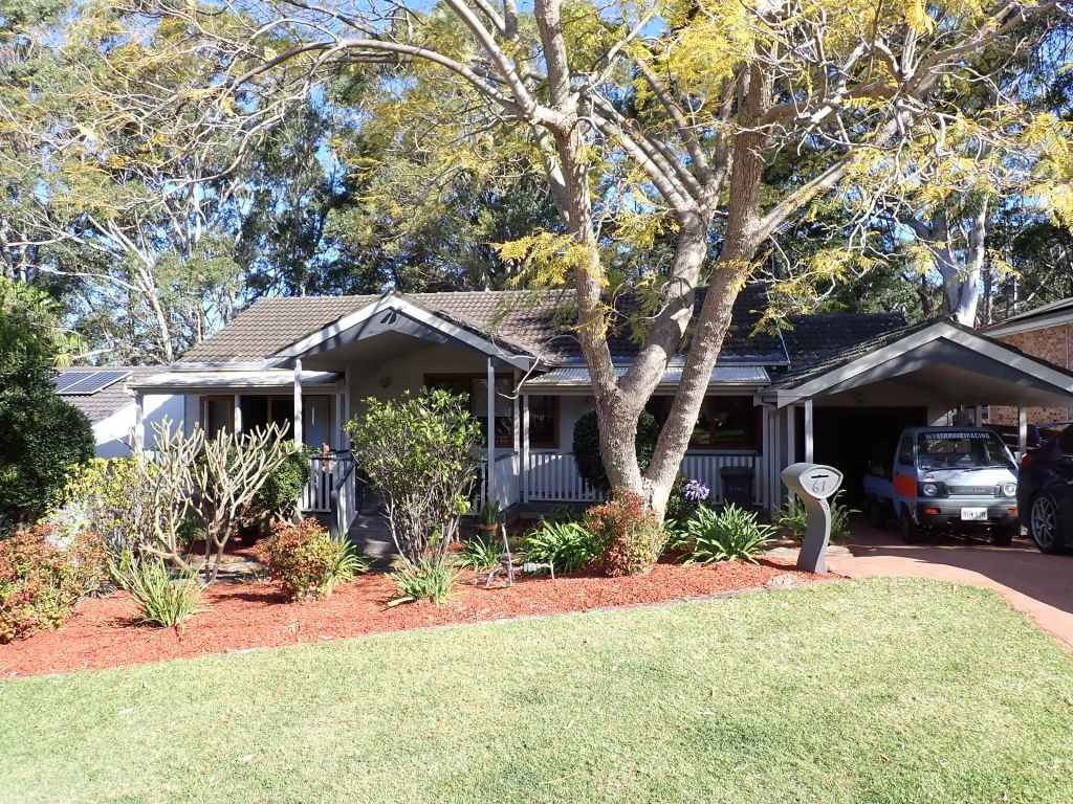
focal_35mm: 25
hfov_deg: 69.4
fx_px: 775
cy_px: 402
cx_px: 536
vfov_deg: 54.9
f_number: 2.8
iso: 100
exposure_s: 1/500
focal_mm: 4.5
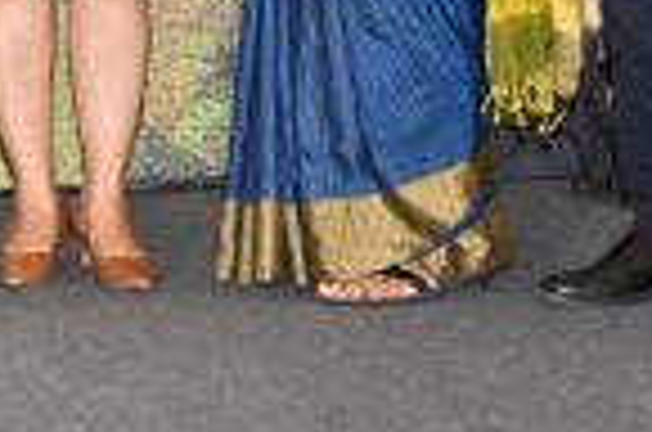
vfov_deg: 6.8
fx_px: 3524
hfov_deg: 10.3
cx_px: -207
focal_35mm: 195
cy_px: -353
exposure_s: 1/125
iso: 1000
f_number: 5.6
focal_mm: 47
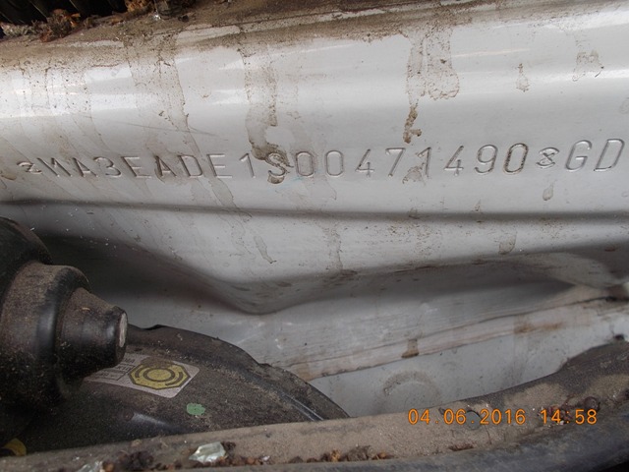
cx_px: 314
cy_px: 236
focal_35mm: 30
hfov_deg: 60.0
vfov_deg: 46.8
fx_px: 545
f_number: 3.4
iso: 80
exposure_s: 1/40
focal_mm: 5.3
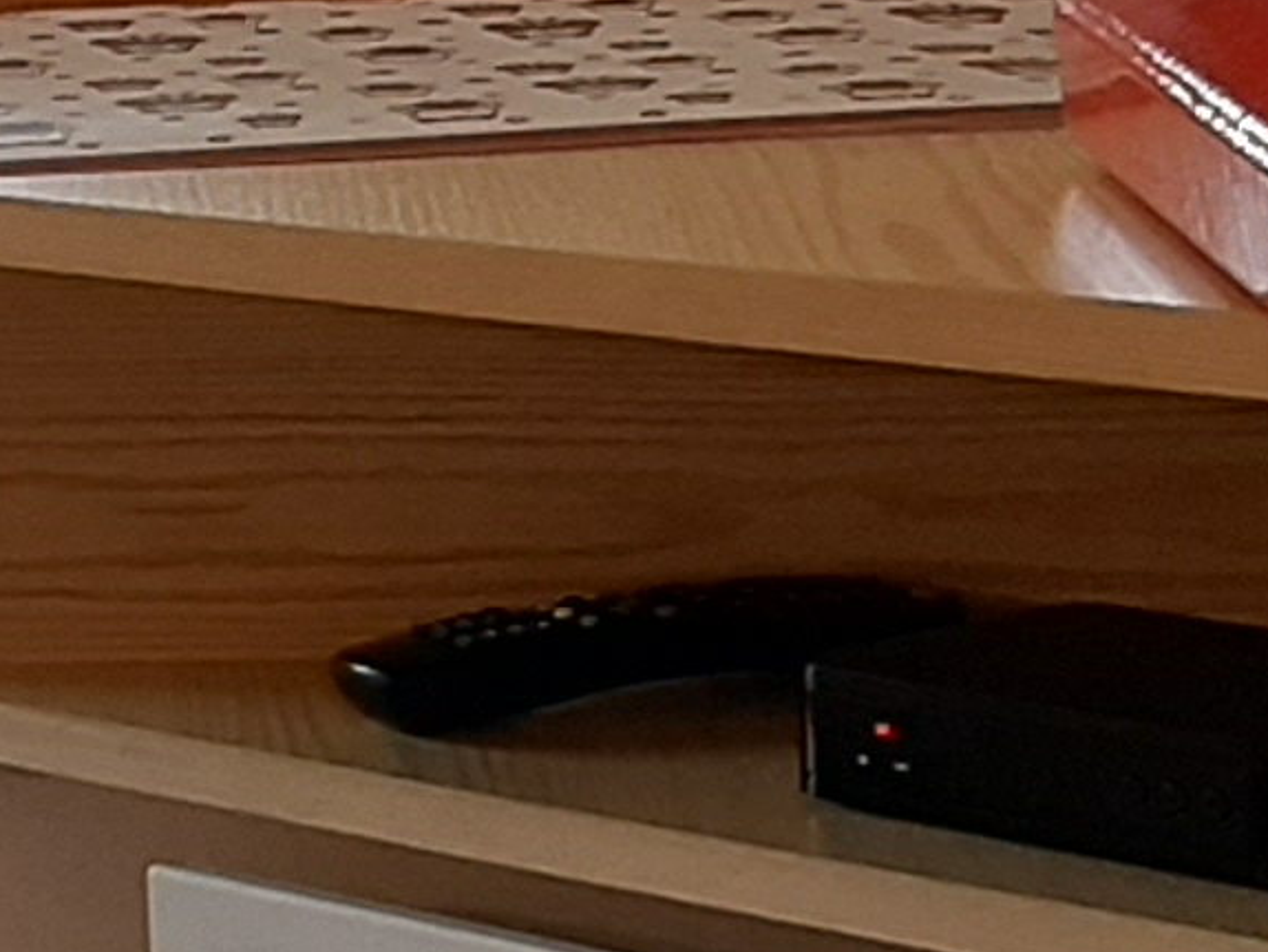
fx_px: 6889
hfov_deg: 9.2
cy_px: 387
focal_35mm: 188
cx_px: -1986
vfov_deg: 7.9
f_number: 1.7
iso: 50
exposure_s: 1/50
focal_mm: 3.93
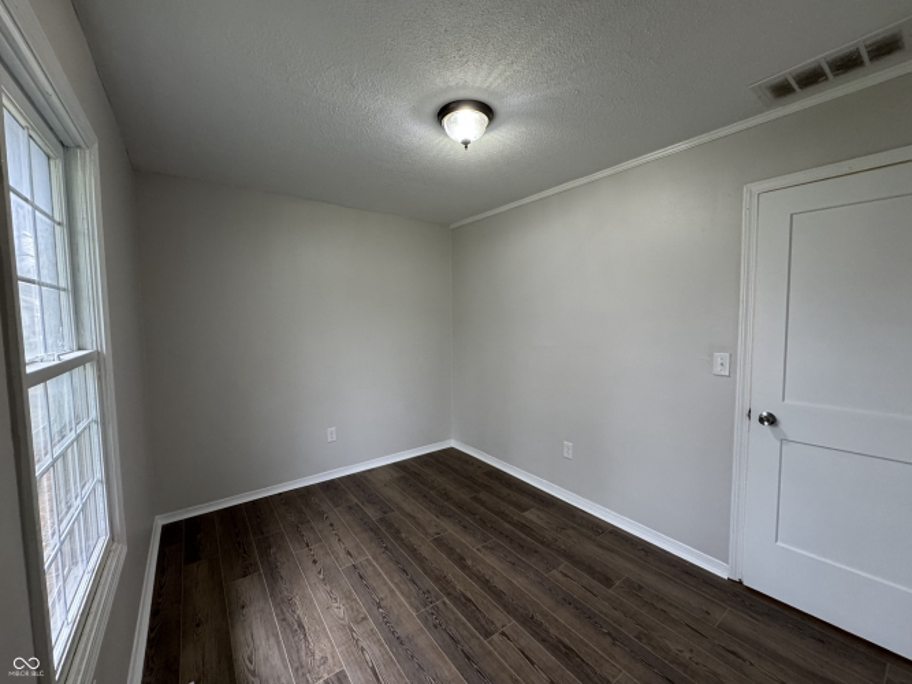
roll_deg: +0.5
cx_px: 456
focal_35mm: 14
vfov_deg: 85.7
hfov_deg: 102.1
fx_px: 369
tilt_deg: -4.0
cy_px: 342
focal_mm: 2.22
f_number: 2.2
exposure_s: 1/60
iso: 250
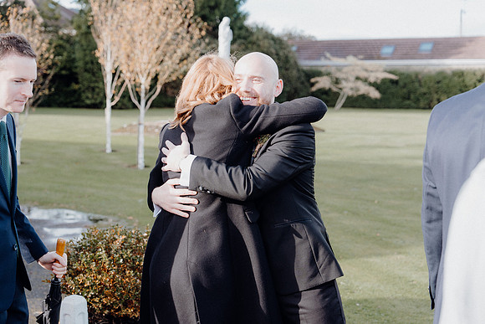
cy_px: 162
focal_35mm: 52
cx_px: 242
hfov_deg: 38.2
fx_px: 701
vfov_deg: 26.0
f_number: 3.5
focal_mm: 52
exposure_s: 1/400
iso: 250
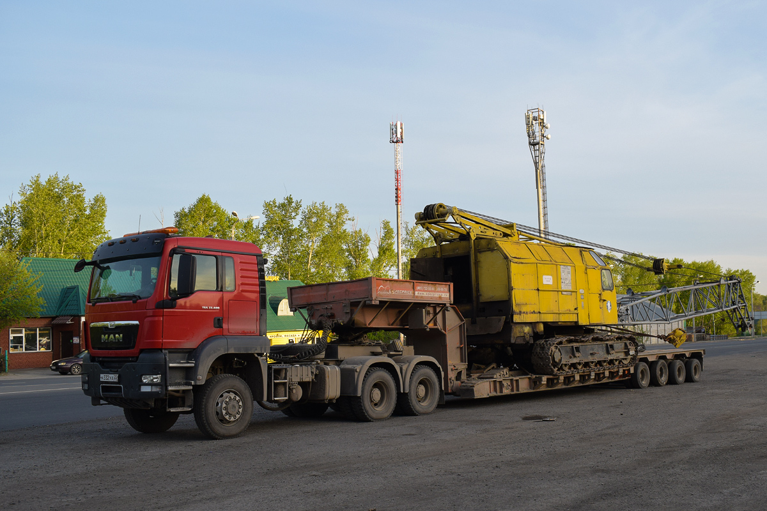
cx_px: 384
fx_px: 767
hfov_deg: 53.1
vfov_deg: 36.9
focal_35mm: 36
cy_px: 256
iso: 400
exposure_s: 1/250
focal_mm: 24
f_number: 8
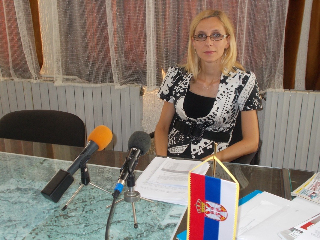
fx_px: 360
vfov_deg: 36.8
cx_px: 160
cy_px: 120
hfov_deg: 47.9
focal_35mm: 39
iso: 200
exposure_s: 1/30
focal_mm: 6.9
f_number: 3.9
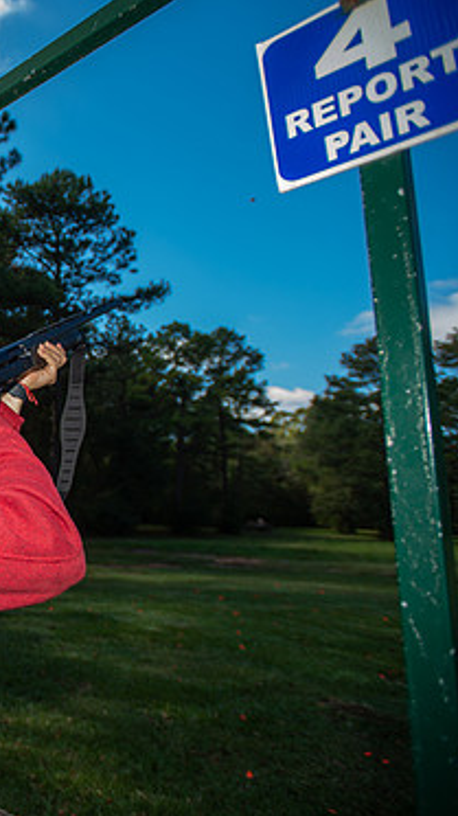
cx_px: -145
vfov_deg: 62.6
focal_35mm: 31
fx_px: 670
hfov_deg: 29.8
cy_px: 404
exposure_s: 1/320
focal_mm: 19
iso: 80
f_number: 3.2
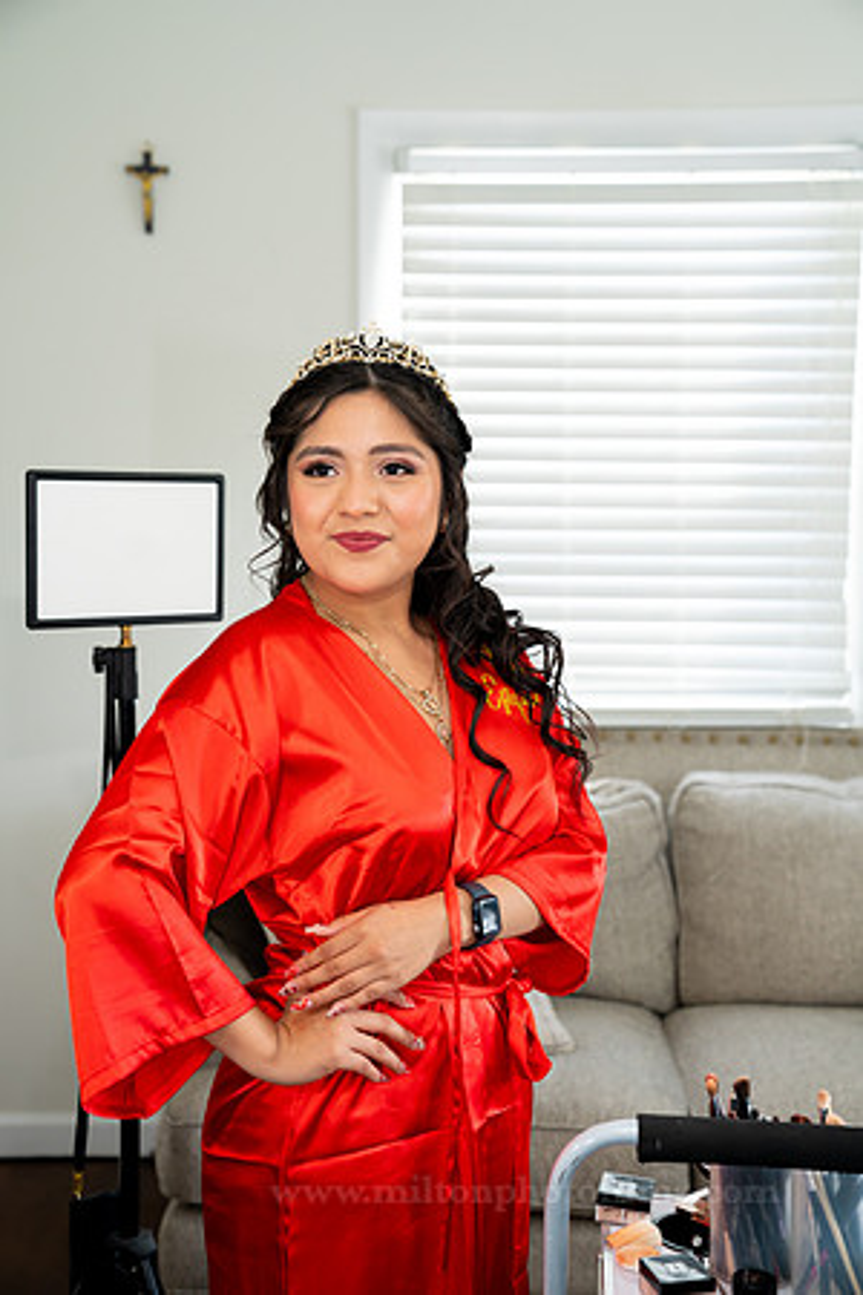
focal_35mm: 52
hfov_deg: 26.0
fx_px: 1870
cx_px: 432
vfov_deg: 38.2
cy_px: 648
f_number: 3.5
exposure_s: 1/80
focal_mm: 52
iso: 500
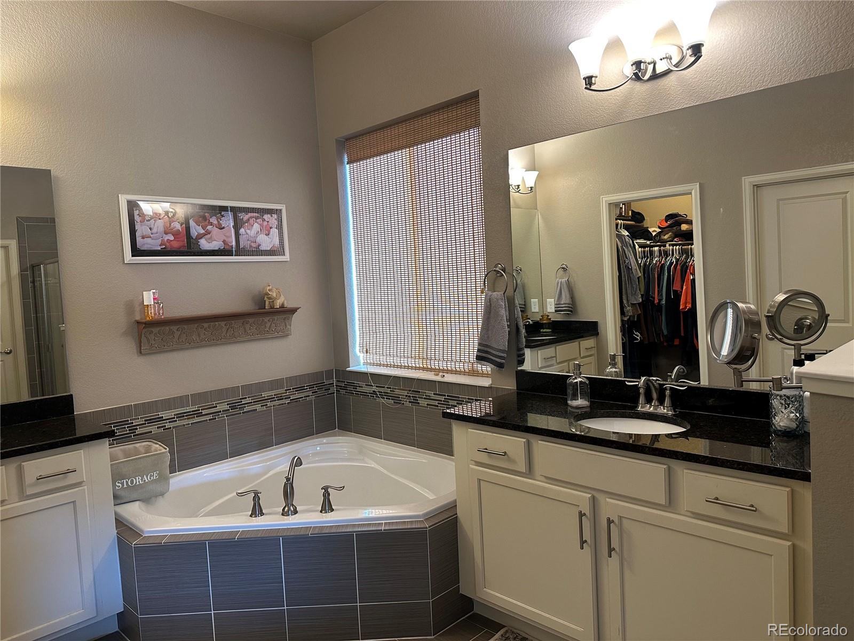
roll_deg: +2.0
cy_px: 320
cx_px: 427
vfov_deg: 56.8
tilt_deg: -3.3
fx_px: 592
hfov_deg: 71.6
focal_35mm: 24
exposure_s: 1/60
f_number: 1.78
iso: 200
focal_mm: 6.86
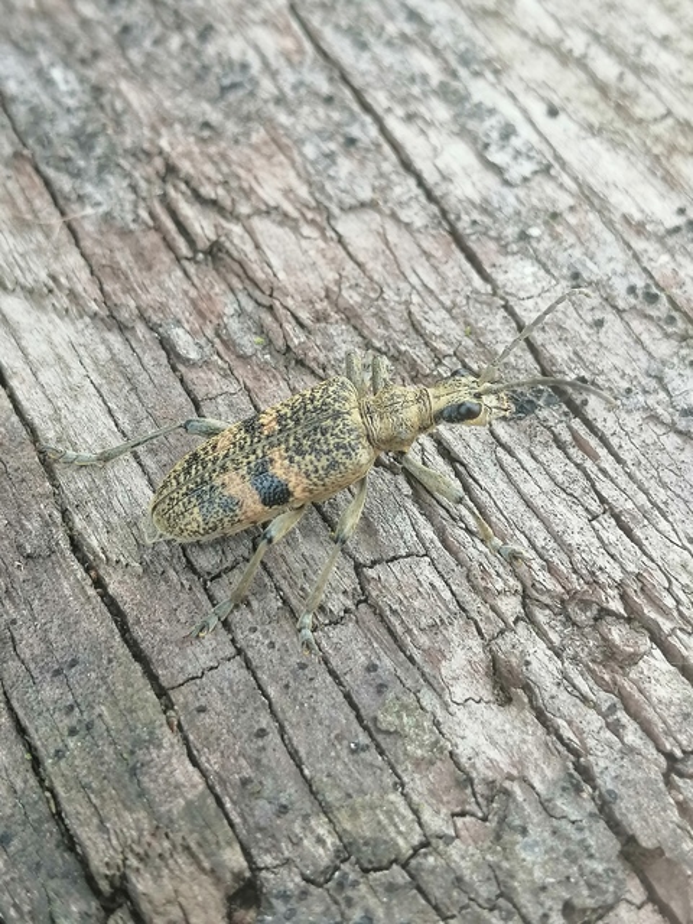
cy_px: 462
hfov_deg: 20.7
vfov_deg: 27.4
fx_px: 1895
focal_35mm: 71
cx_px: 346
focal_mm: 3.95
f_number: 1.8
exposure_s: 1/100
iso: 64
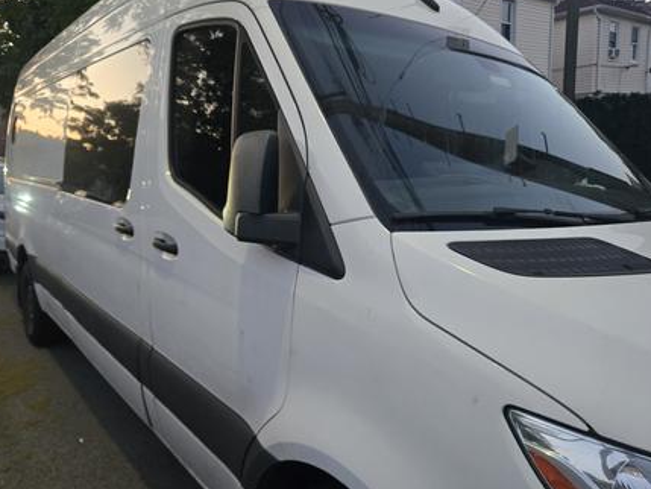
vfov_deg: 51.4
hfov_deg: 65.3
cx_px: 323
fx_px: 508
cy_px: 244
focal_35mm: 27
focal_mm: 5.4
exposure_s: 1/120
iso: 800
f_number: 1.8
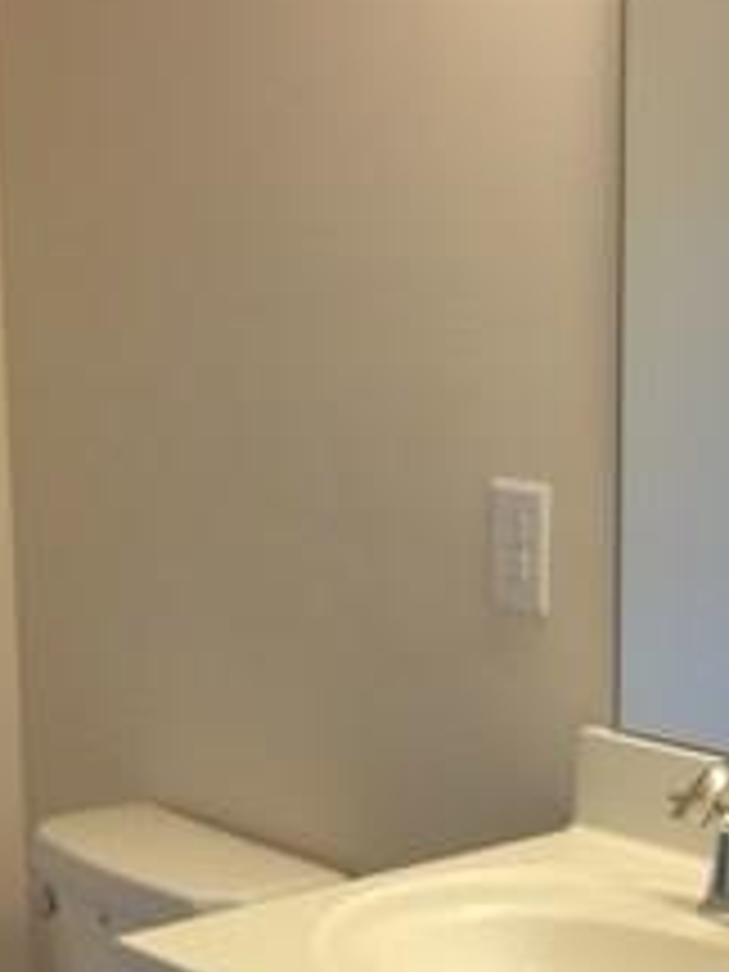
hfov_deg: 17.2
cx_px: 410
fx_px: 2415
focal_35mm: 86
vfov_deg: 22.5
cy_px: 760
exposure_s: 1/30
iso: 32
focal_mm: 4.15
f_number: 2.2
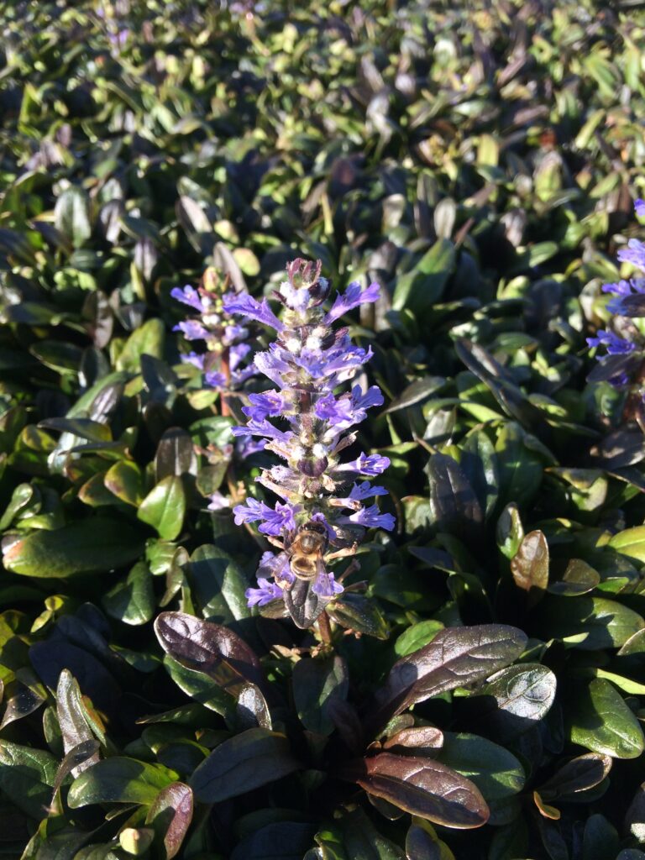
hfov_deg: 48.2
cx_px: 322
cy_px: 430
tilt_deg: -39.7
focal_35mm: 29
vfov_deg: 61.7
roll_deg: -1.0
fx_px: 720
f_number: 2.2
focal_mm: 4.15
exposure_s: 1/554
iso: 32
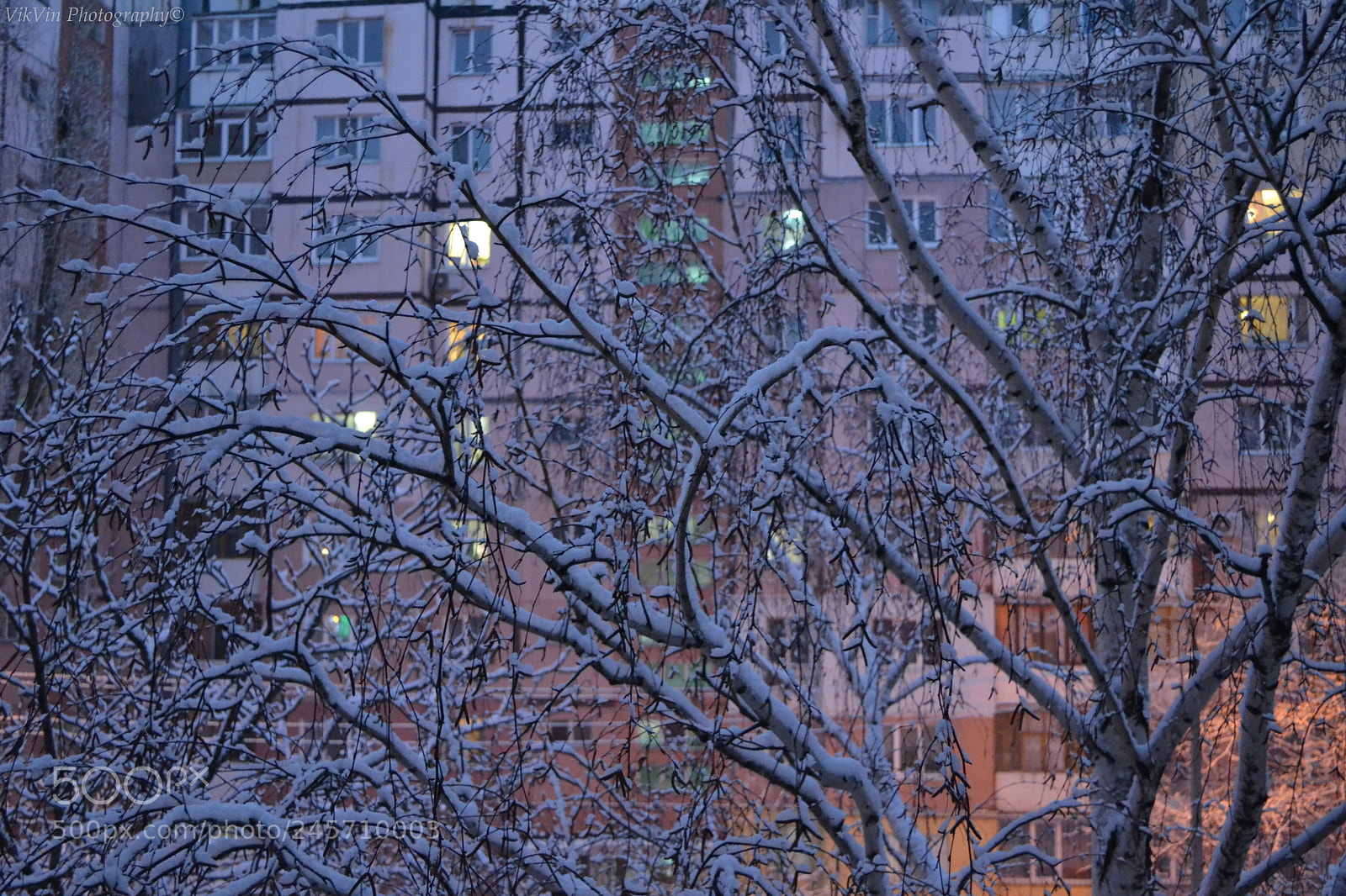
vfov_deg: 29.9
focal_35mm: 45
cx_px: 673
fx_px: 1682
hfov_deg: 43.6
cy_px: 448
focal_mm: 30
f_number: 4.5
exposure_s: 1/10
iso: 3200
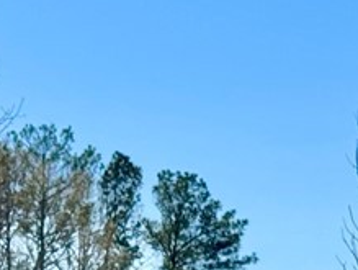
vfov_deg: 6.5
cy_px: 517
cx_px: 409
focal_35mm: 224
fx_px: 2320
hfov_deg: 8.7
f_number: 1.78
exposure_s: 1/5376
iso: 64
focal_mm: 6.76
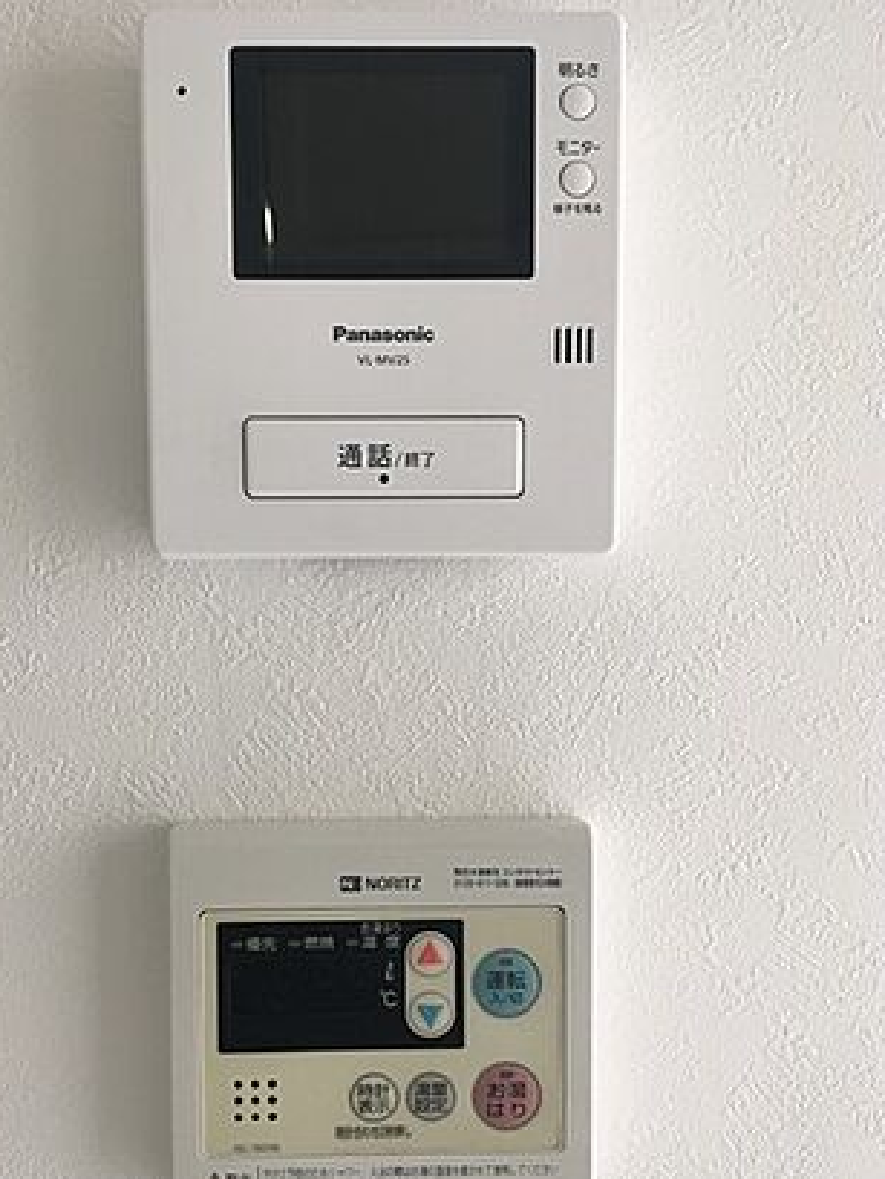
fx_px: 1158
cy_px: 623
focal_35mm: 34
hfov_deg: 41.7
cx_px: 389
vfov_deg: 53.9
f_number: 2.2
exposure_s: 1/33
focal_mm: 4.15
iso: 40
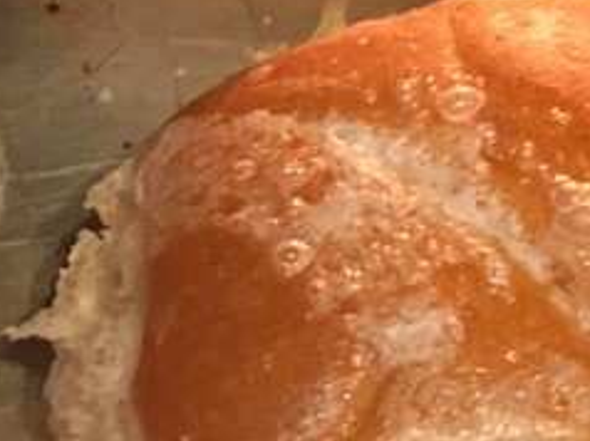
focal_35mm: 125
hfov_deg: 15.5
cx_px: 0
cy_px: 166
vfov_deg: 11.8
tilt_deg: -56.4
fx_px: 2128
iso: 250
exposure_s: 1/15
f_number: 2.2
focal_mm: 4.15
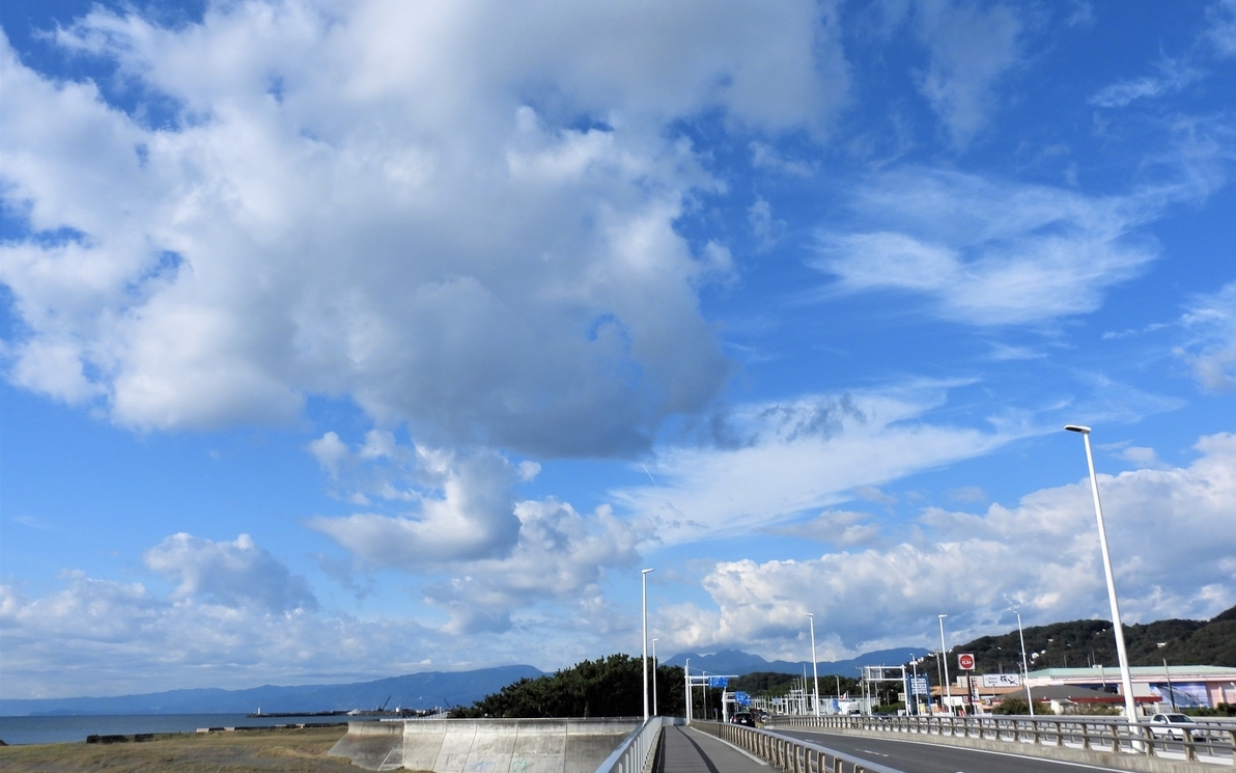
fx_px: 1078
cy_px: 340
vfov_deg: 39.4
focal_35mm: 32
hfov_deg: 59.7
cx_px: 621
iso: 100
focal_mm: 5.4
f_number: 4
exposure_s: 1/1600
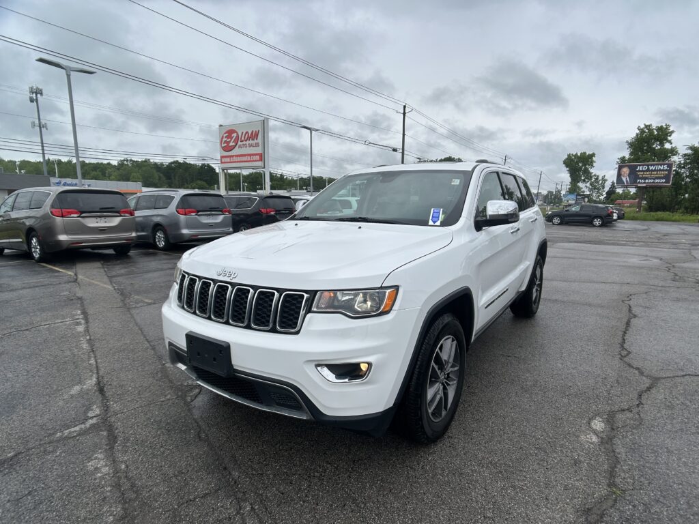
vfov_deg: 53.1
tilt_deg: -10.2
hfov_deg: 67.3
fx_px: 525
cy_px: 262
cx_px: 350
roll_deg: -0.4
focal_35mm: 26
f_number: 1.5
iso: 50
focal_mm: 5.7
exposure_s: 1/2632
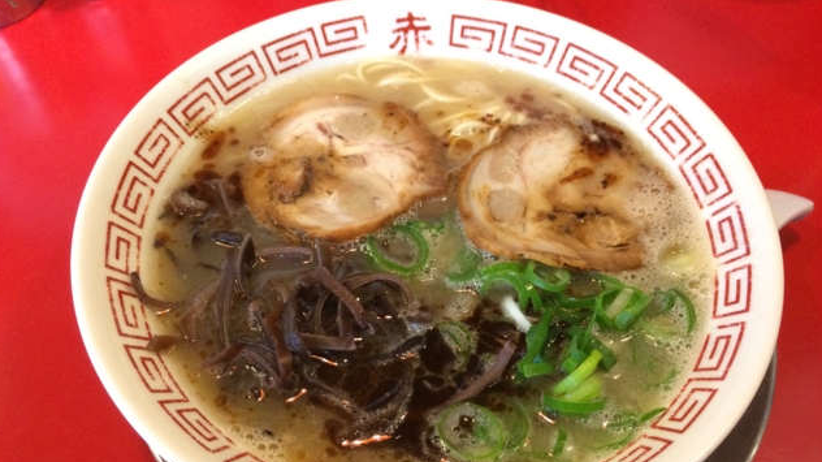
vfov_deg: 36.4
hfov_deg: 61.0
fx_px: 697
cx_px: 408
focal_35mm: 32
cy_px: 290
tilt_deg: -55.6
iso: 250
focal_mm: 4.15
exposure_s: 1/30
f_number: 2.2
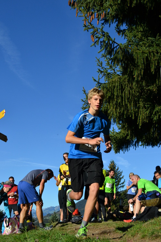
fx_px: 322
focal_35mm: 48
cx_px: 80
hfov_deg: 28.1
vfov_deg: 41.1
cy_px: 121
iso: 400
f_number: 6.3
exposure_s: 1/1600
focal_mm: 32
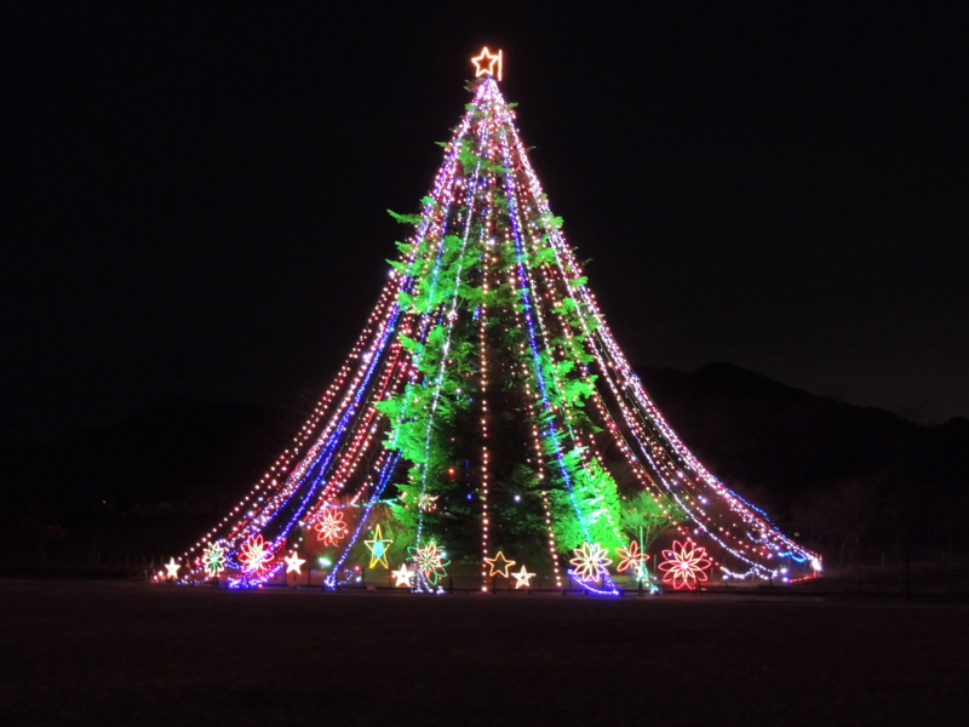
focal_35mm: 50
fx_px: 1400
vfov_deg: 29.1
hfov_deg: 38.2
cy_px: 364
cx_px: 484
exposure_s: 1/5
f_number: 3.6
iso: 800
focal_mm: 8.9
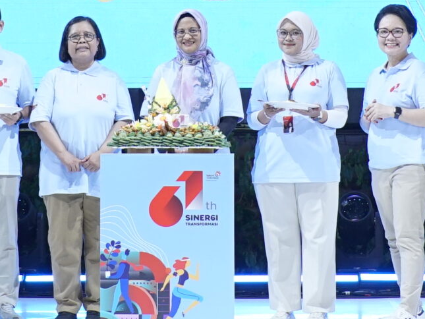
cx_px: 148
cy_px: -36
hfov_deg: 11.8
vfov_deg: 8.8
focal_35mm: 168
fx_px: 2063
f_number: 4.5
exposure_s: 1/200
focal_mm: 44
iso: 1000
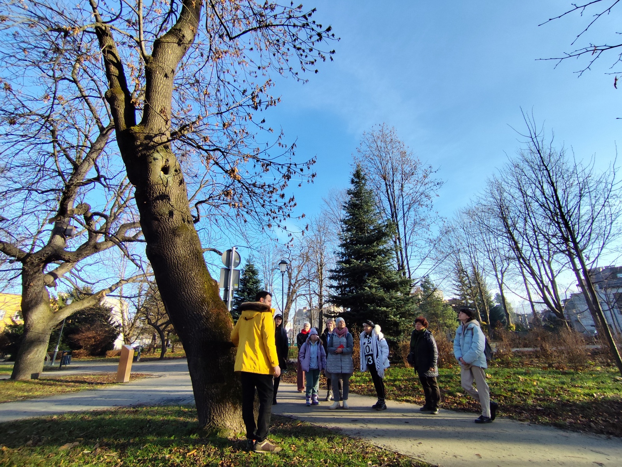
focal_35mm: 16
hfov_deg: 94.5
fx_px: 288
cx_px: 311
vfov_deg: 78.2
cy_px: 234
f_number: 2.2
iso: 50
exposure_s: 1/612
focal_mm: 1.65
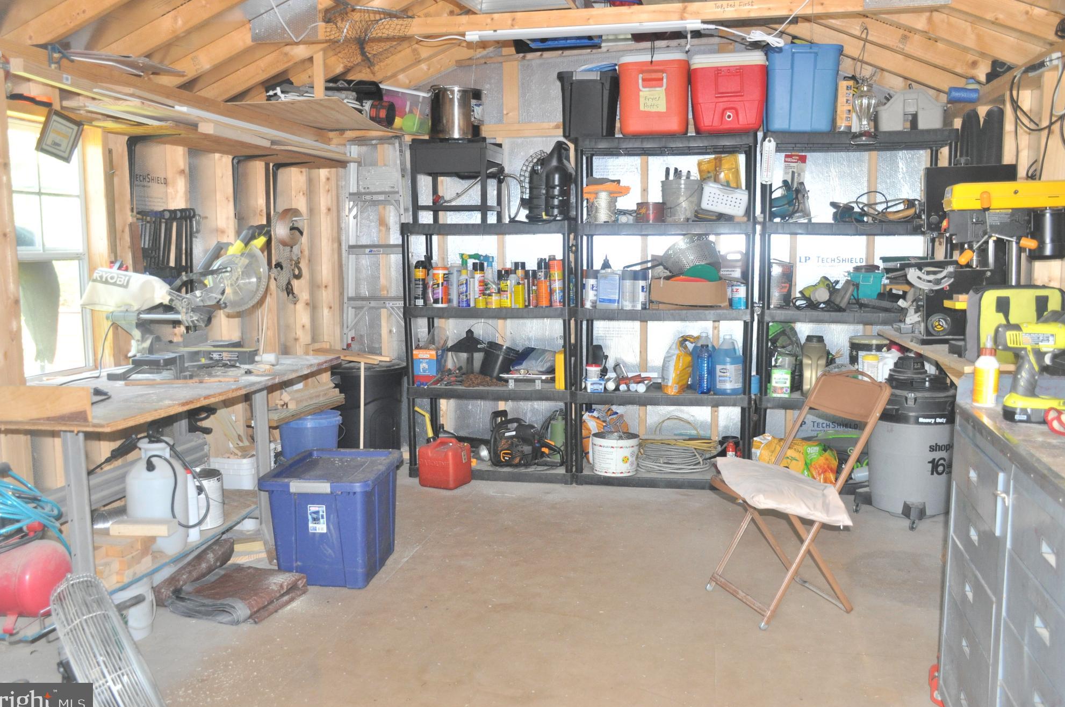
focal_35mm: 31
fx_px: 916
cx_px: 524
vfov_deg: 42.2
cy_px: 356
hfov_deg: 60.3
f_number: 3.5
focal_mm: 20
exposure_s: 1/60
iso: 800
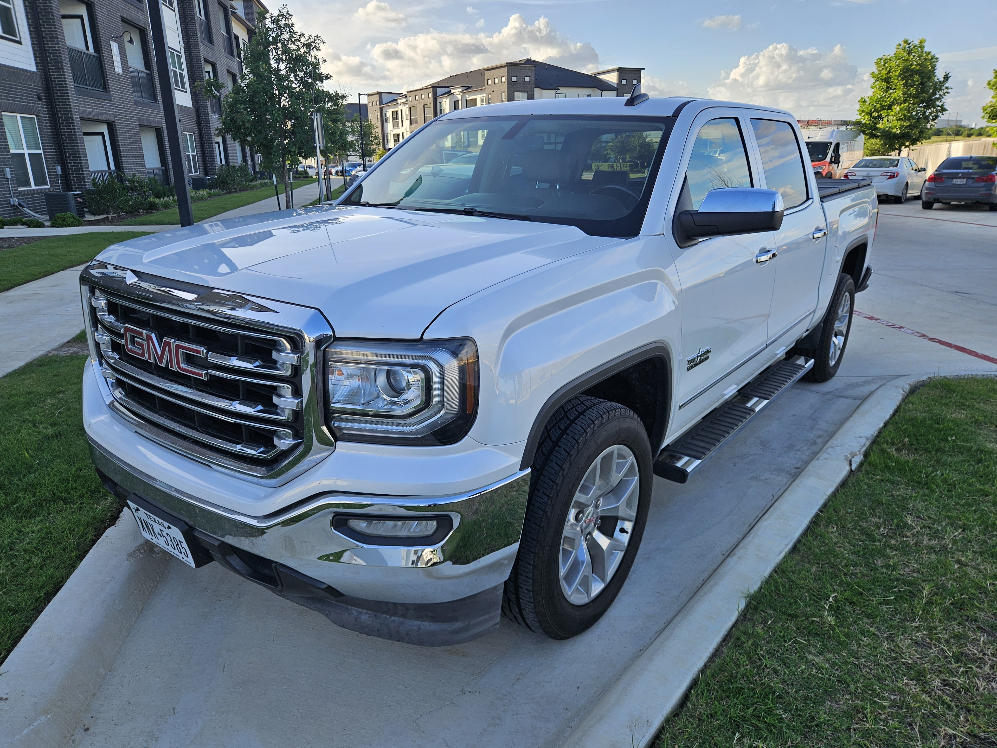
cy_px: 377
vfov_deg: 56.8
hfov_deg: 71.6
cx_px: 492
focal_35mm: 24
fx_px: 691
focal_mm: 5.4
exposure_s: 1/652
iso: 25
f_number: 1.8
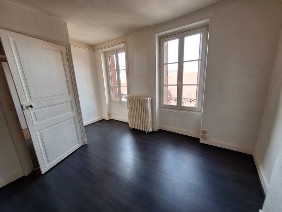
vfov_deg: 89.9
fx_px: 106
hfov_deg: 106.2
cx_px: 141
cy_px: 106
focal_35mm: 13
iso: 40
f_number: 2.2
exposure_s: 1/50
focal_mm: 1.74
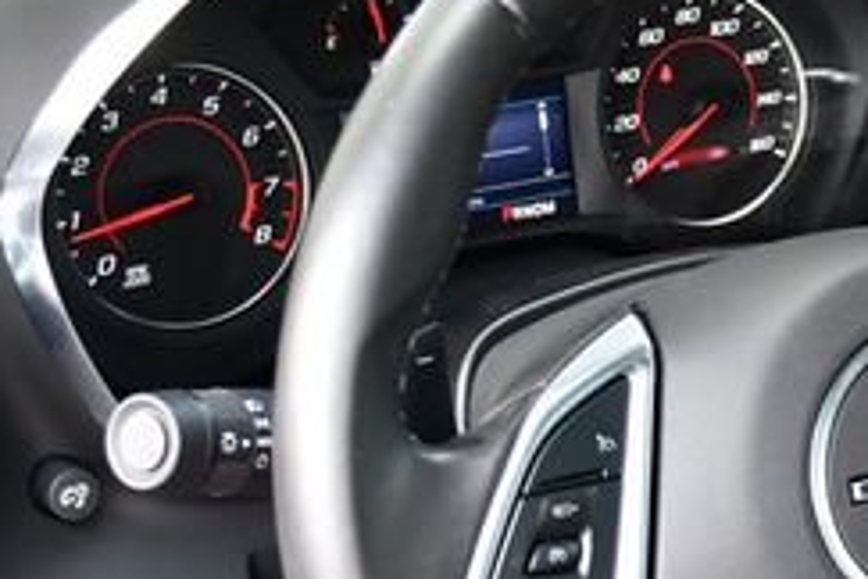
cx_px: 993
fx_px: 2797
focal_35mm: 116
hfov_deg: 17.0
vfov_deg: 11.8
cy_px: 490
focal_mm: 22
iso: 800
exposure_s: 1/160
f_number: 3.8
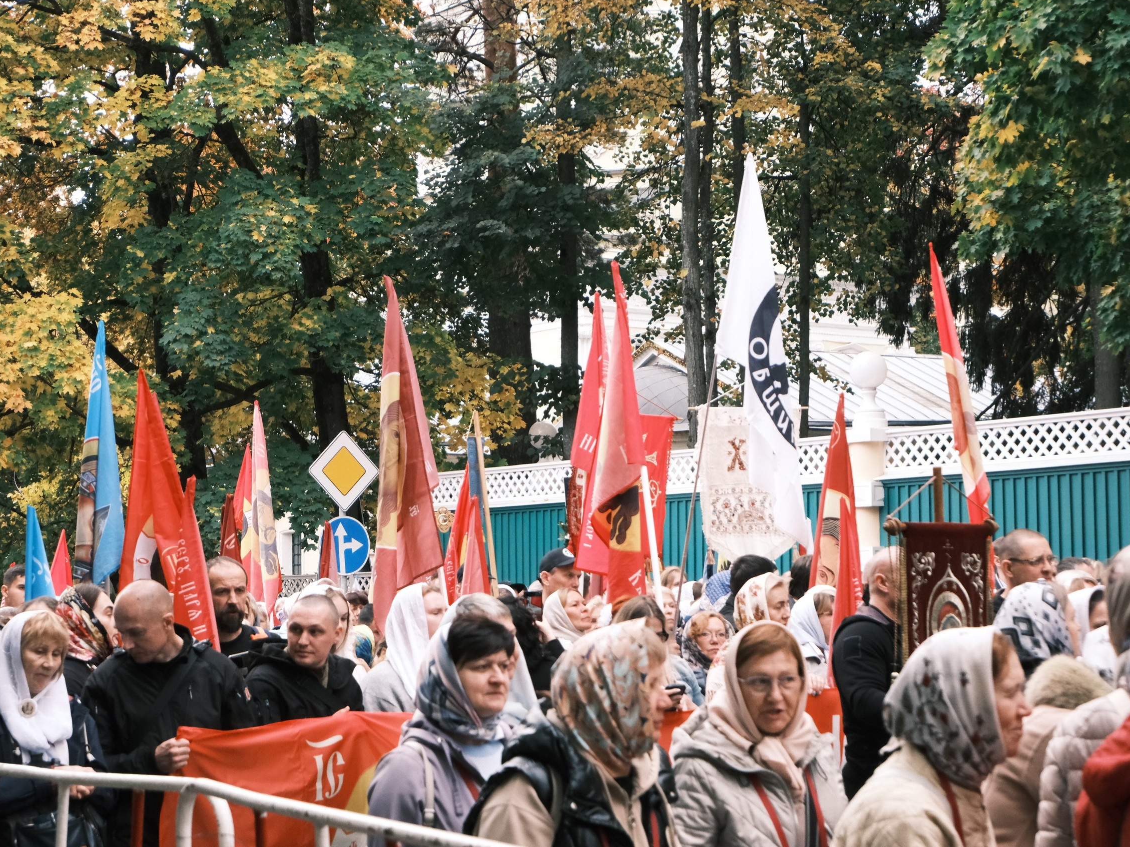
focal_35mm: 74
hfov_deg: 26.3
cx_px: 501
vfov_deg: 19.9
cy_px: 421
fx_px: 2415
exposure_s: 1/1000
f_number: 5.6
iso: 2500
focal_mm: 45
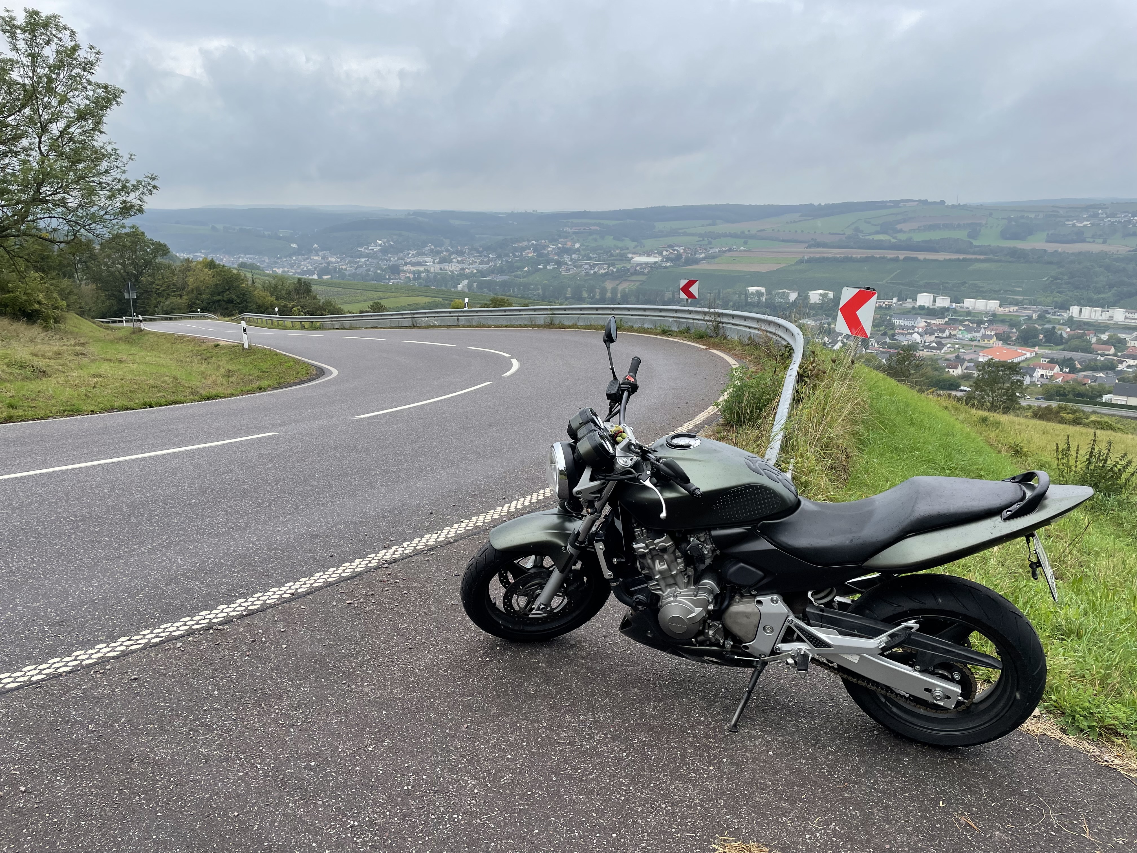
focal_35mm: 26
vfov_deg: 53.1
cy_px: 426
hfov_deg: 67.3
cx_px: 568
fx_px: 854
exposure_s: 1/1335
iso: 32
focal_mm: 4.2
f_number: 1.6
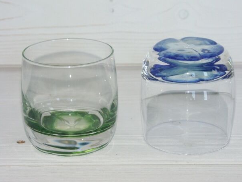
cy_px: 87
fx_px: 832
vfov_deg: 12.5
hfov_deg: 16.5
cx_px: 128
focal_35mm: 119
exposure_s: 1/160
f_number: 3.5
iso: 200
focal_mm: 27.67
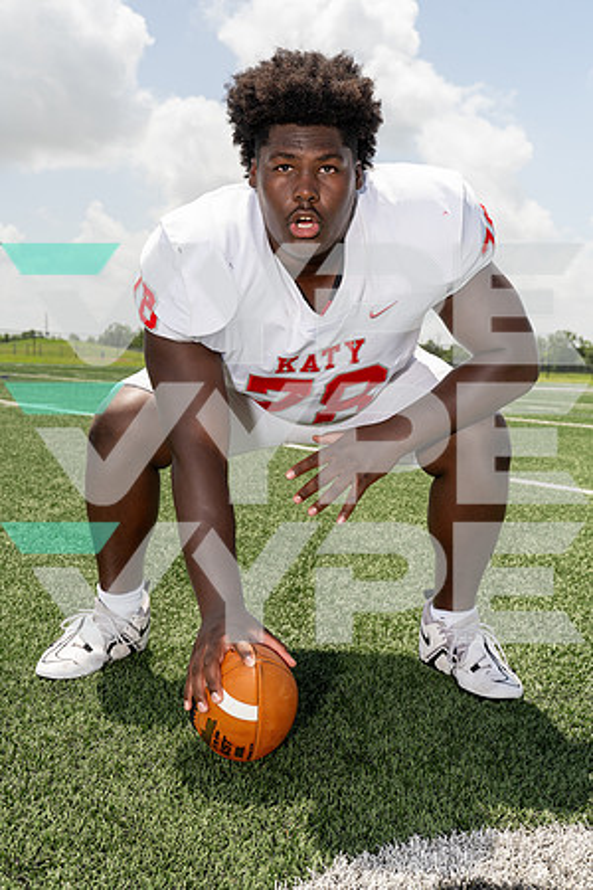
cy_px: 445
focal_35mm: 45
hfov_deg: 29.9
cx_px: 296
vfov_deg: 43.6
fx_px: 1112
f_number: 8
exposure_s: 1/250
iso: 100
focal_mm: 45
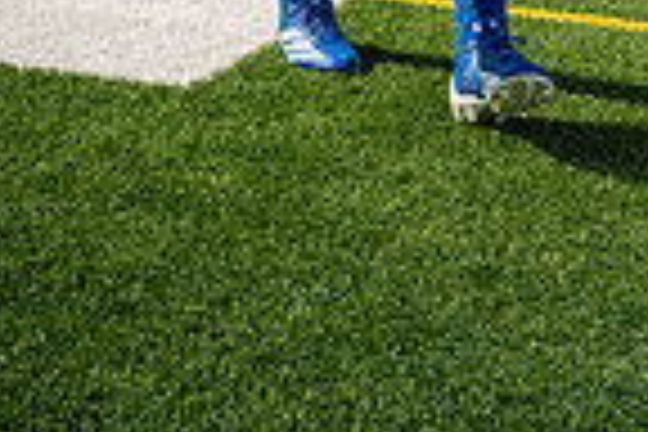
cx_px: 472
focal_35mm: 109
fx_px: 1962
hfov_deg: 18.7
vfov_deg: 11.0
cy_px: -536
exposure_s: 1/250
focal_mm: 35
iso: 125
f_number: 8
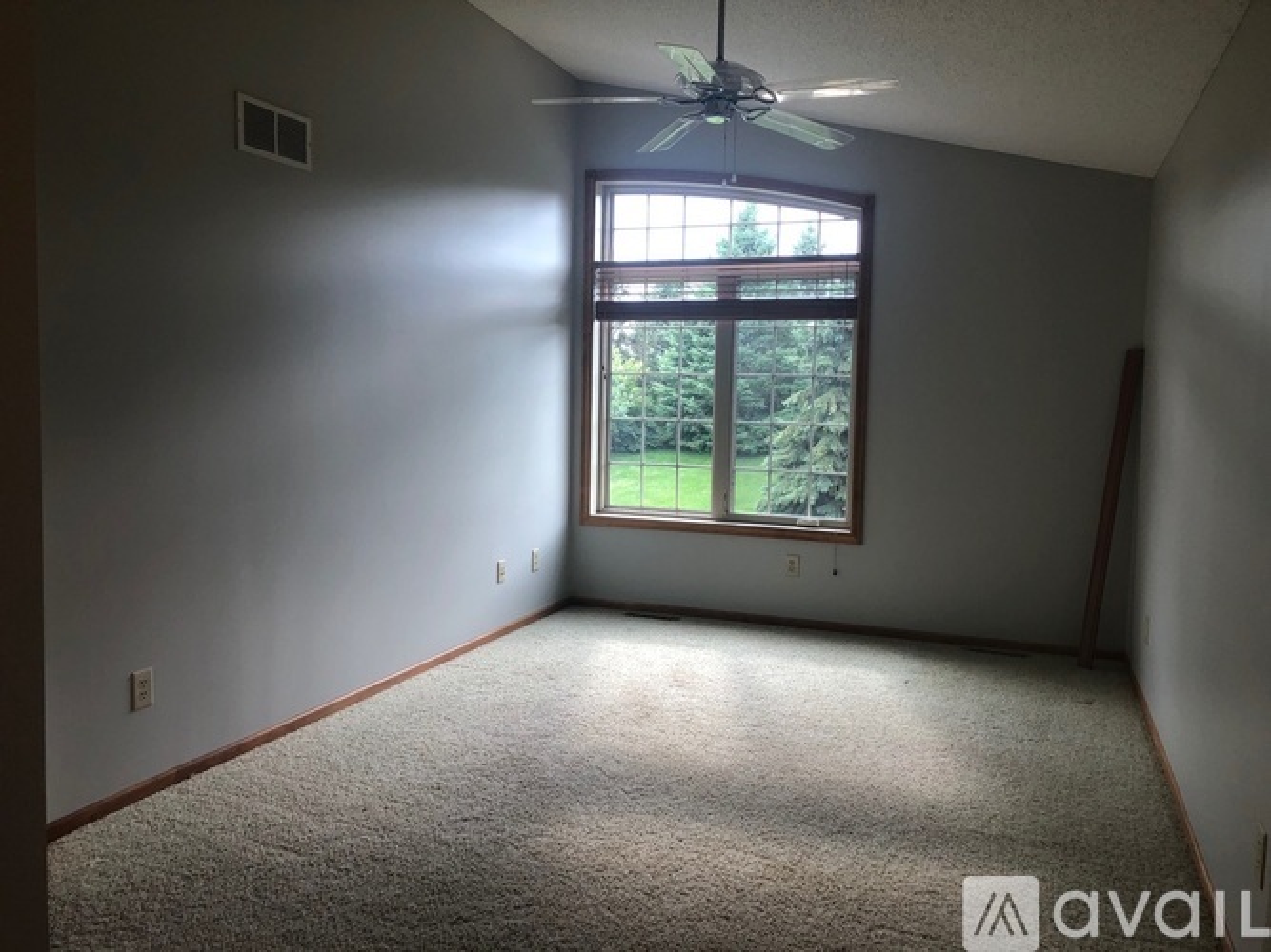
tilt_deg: -3.7
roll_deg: -0.6
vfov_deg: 49.7
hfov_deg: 63.5
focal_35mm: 28
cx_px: 636
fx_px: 1028
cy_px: 476
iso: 64
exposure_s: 1/120
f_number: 1.8
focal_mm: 3.99
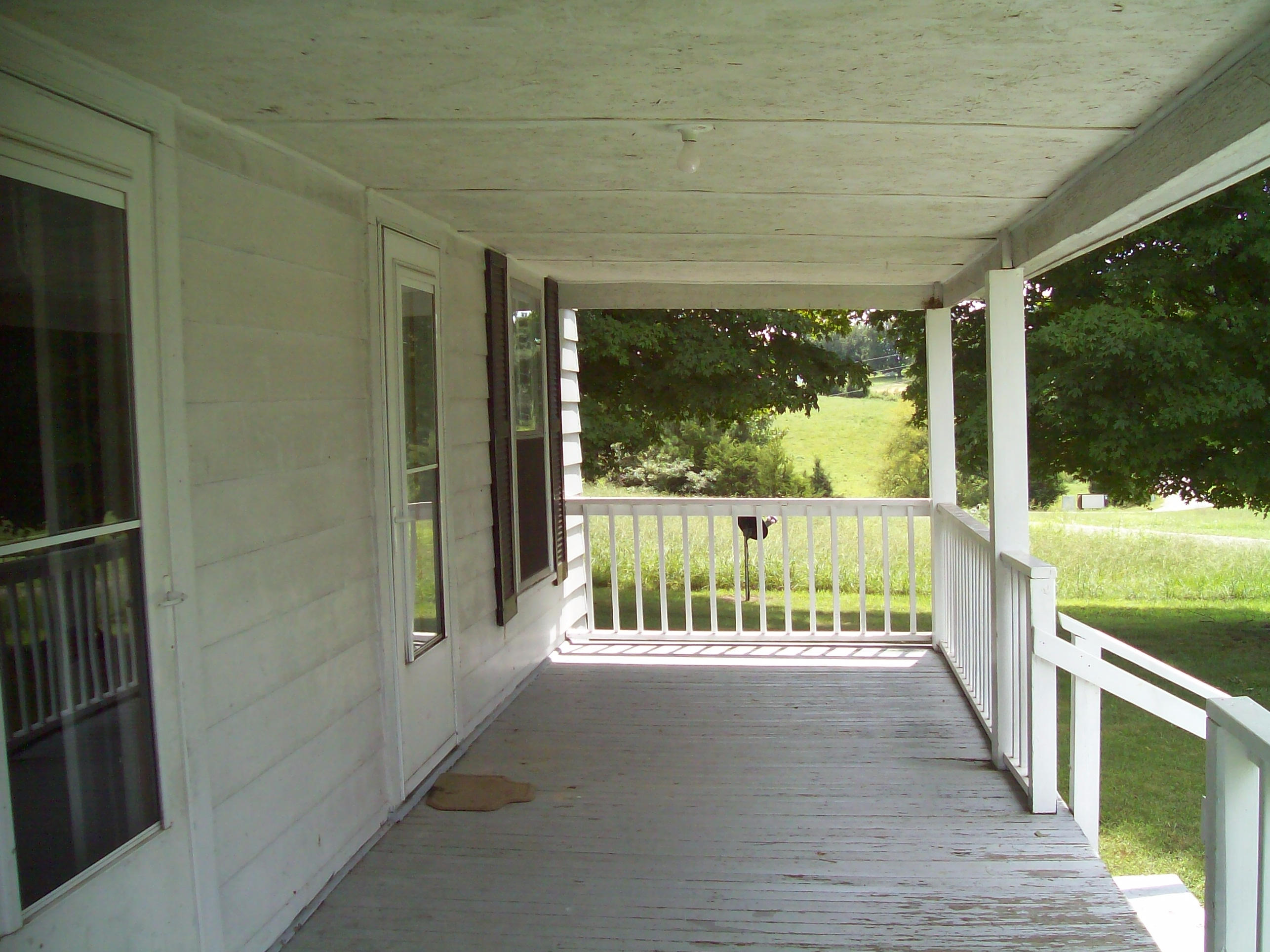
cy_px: 476
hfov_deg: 51.4
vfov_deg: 39.6
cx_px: 635
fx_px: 1321
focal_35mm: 36
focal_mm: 6
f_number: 2.7
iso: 80
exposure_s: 1/372
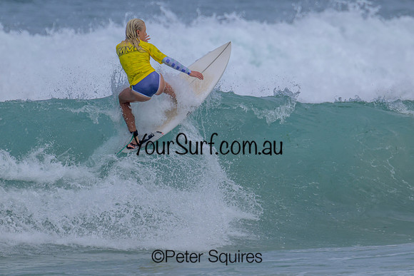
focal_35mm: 946
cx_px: 245
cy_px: 138
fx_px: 10879
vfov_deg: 1.5
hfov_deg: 2.2
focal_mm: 800
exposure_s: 1/2000
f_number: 11
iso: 560
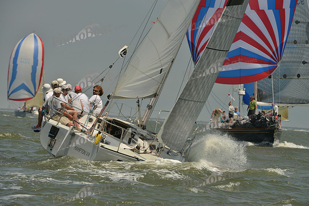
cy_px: 103
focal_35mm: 330
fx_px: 2833
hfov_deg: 6.2
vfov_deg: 4.2
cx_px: 154
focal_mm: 330
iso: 400
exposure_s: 1/1250
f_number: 10
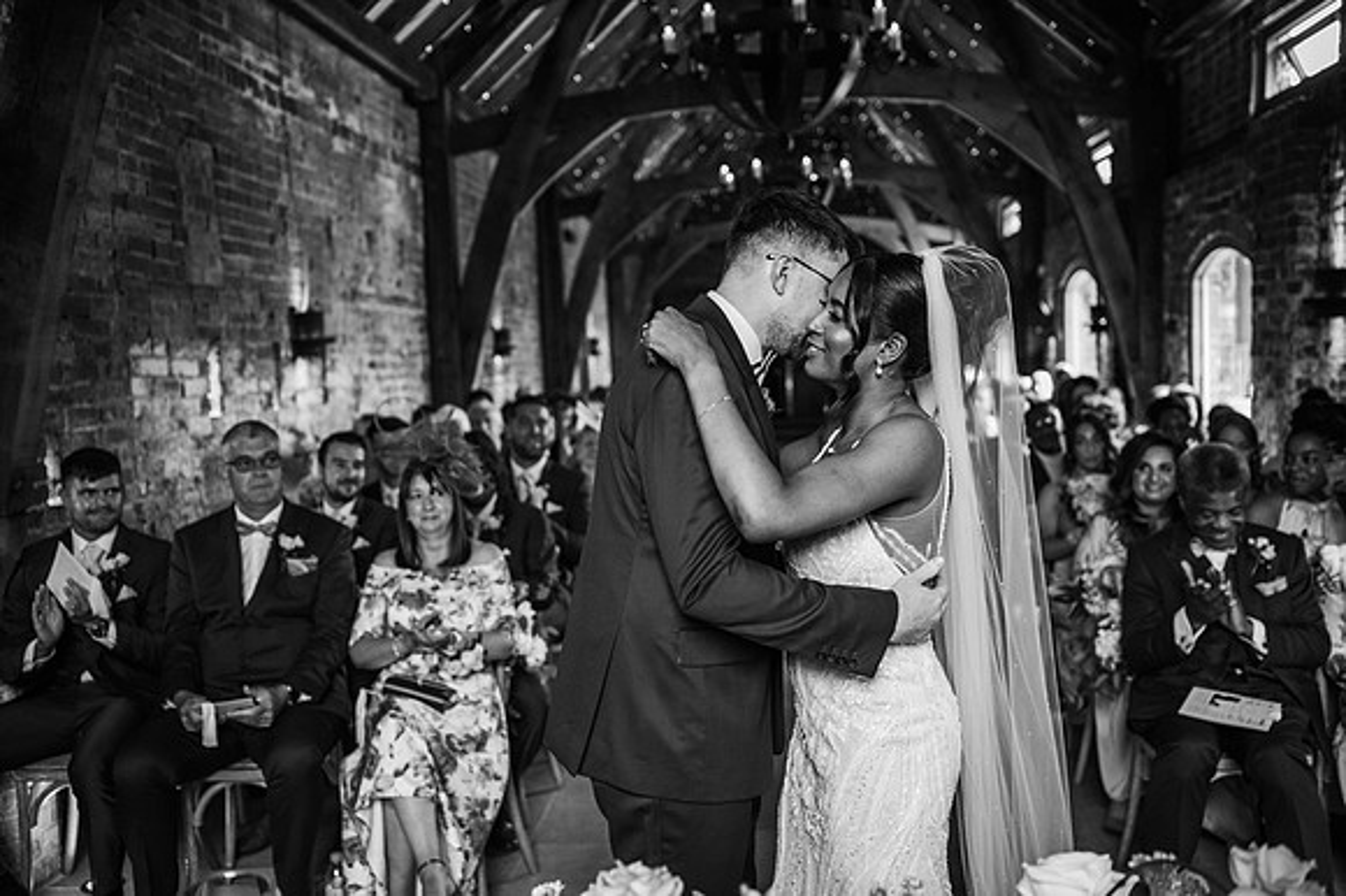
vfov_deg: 37.8
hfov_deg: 54.5
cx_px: 673
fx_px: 1308
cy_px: 448
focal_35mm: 35
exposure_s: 1/200
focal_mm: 35
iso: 800
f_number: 2.2
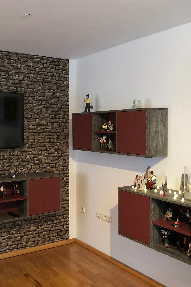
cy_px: 141
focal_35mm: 41
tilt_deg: -0.8
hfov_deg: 32.6
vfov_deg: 47.4
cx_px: 79
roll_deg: +0.3
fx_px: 326
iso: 80
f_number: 1.8
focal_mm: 4
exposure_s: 1/5
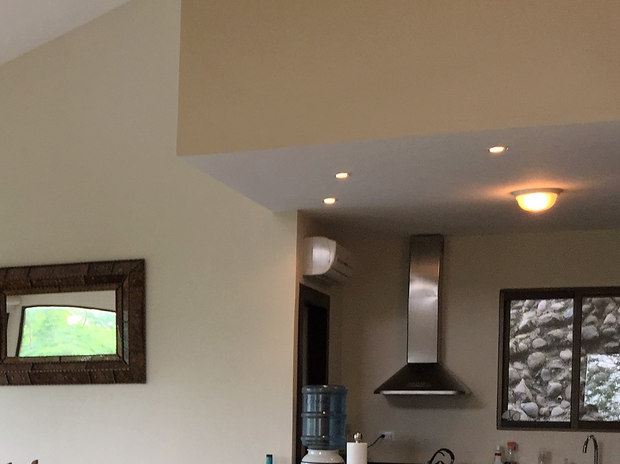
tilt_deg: +0.6
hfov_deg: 29.1
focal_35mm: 63
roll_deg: -0.5
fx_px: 1128
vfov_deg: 22.5
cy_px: 450
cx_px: 27
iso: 40
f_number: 2.2
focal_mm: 4.15
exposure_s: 1/120
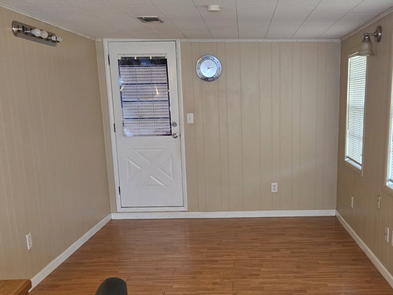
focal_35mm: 44
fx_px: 499
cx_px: 247
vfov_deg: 32.4
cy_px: 215
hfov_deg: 42.6
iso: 400
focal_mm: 5.4
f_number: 1.8
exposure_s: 1/120
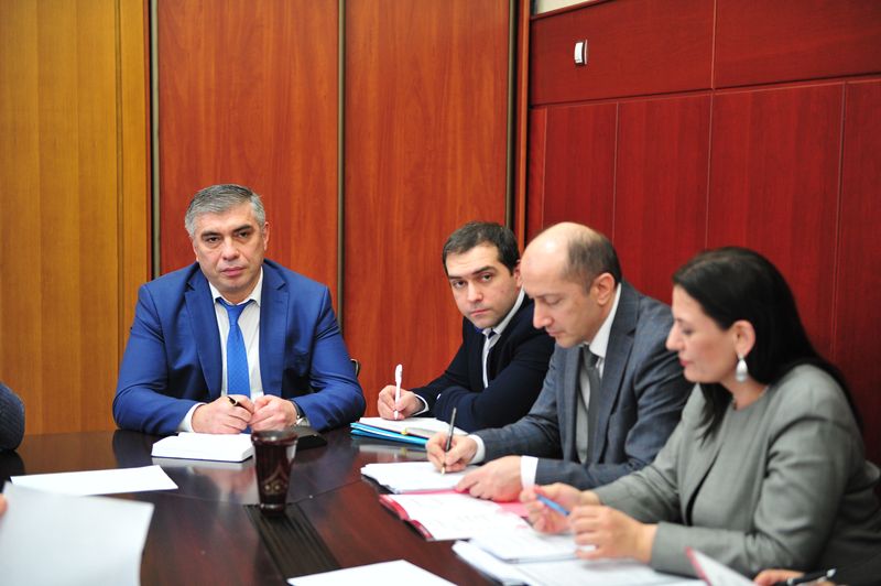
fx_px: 1418
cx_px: 440
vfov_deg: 23.3
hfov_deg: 34.5
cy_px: 293
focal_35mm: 58
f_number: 2.8
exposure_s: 1/80
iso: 2500
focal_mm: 58
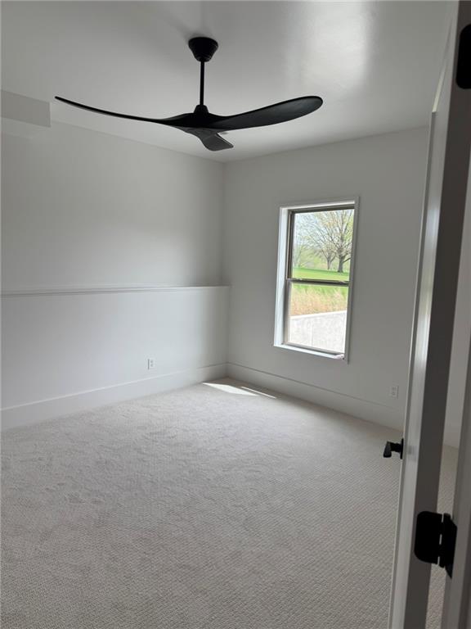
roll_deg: -2.5
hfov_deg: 56.8
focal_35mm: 24
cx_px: 236
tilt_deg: -9.2
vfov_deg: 71.6
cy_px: 314
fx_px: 435
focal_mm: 6.76
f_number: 1.78
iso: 80
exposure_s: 1/522
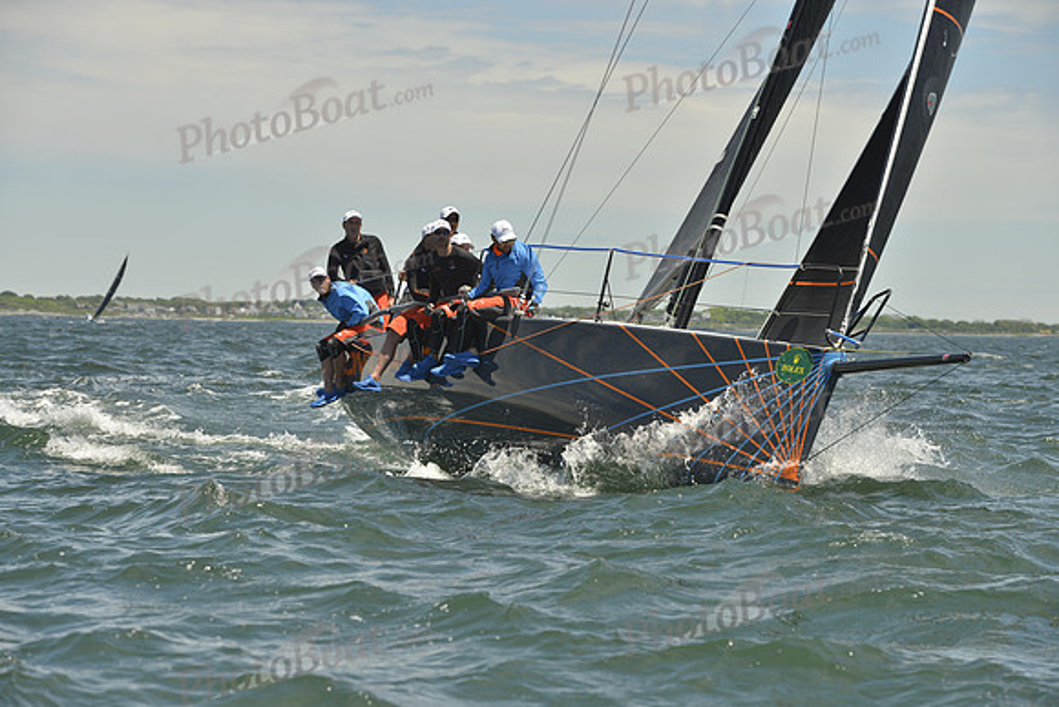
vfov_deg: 11.8
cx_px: 530
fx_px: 3413
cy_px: 354
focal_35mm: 116
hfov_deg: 17.6
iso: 280
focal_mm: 116
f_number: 7.1
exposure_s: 1/1600
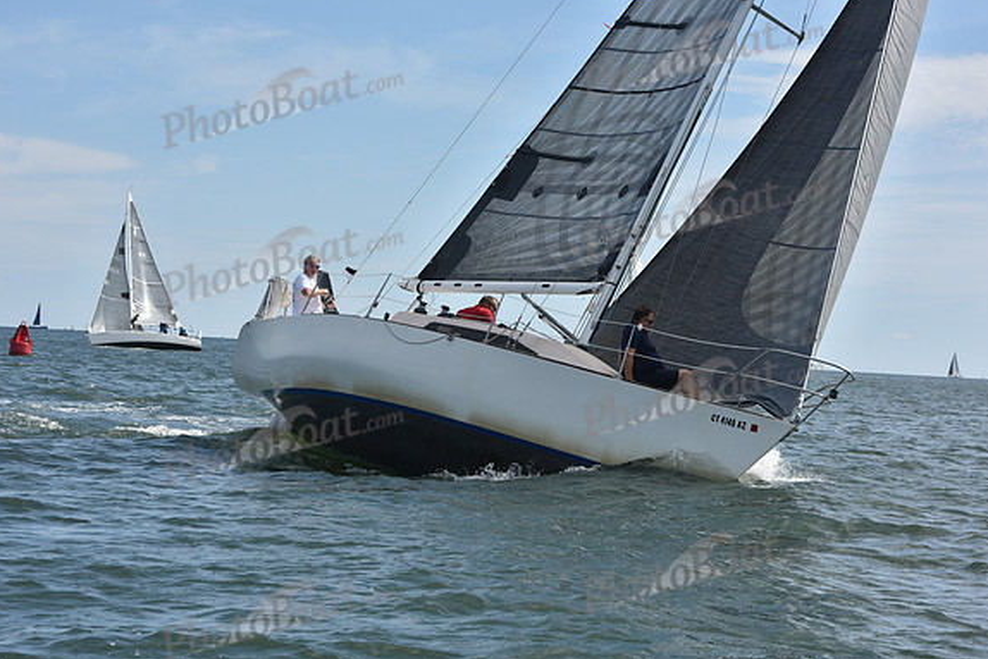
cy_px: 328
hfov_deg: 20.2
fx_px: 2772
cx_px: 494
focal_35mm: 101
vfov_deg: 13.6
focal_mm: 100
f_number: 10
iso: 320
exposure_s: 1/1000
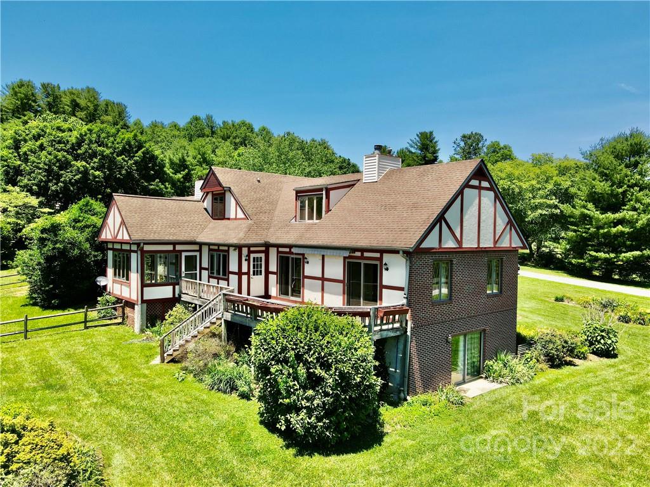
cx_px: 325
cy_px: 244
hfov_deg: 71.6
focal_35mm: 24
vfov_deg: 56.8
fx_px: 451
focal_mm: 4.5
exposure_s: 1/400
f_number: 2.8
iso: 100
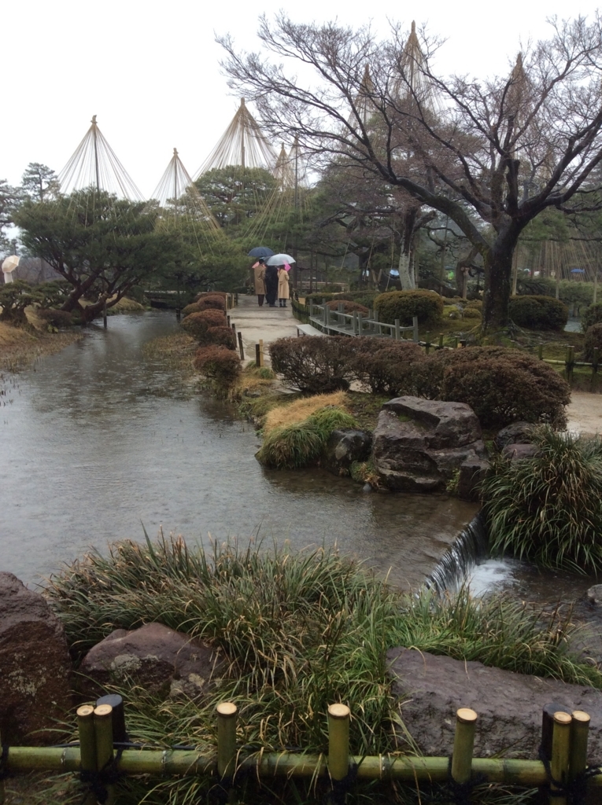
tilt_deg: -10.3
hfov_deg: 44.1
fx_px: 744
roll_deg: -1.3
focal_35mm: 32
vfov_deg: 56.9
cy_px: 402
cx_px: 301
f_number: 2.4
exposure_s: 1/140
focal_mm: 3.3
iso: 32
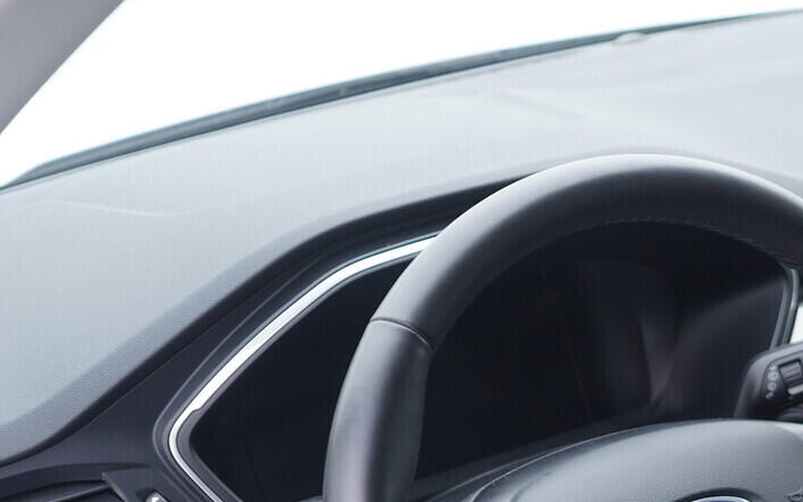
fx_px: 1641
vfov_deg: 16.9
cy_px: 535
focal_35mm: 75
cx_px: 674
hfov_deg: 26.8
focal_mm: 24
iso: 200
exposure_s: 1/40
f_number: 2.8
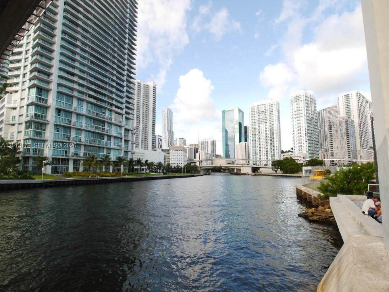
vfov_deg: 71.6
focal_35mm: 18
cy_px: 146
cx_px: 194
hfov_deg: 87.8
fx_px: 202
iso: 160
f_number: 5.6
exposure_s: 1/160
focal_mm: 9
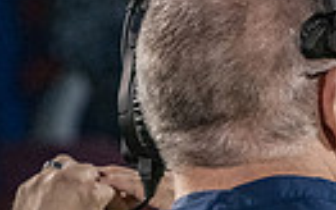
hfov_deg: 4.6
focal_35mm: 450
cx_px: -110
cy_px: 373
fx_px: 4122
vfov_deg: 2.9
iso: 8000
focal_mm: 100
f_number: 4.5
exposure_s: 1/1250
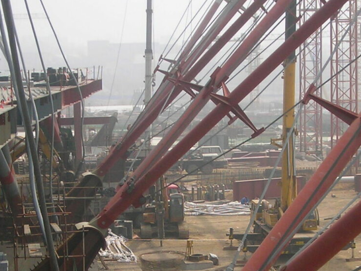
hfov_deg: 18.7
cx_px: 223
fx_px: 1095
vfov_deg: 14.0
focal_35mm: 105
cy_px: 241
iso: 50
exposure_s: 1/175
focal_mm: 6.3
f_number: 6.4
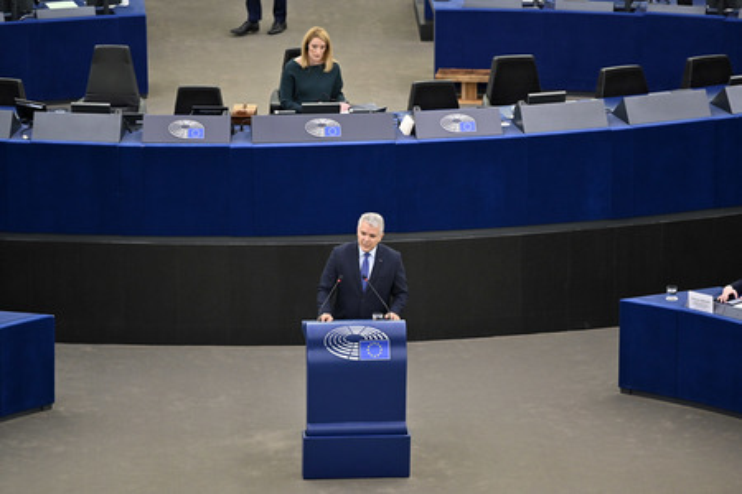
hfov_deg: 10.3
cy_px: 247
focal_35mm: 200
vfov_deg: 6.9
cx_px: 371
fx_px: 4122
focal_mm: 200
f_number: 2.8
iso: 1250
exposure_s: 1/320
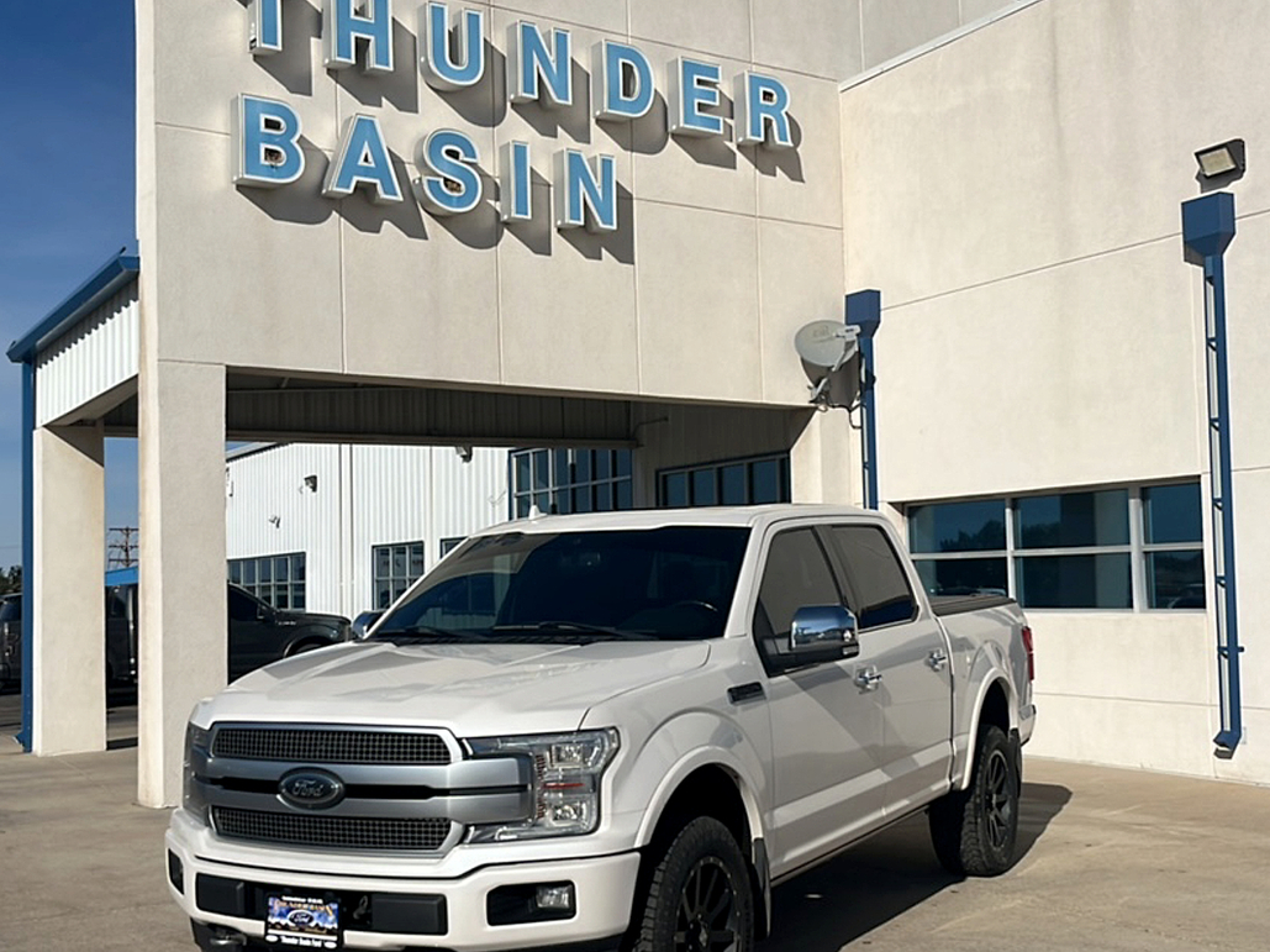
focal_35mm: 35
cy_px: 499
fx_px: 1284
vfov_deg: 40.7
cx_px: 560
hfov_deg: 52.5
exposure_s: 1/8197
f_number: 1.6
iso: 40
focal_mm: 5.1
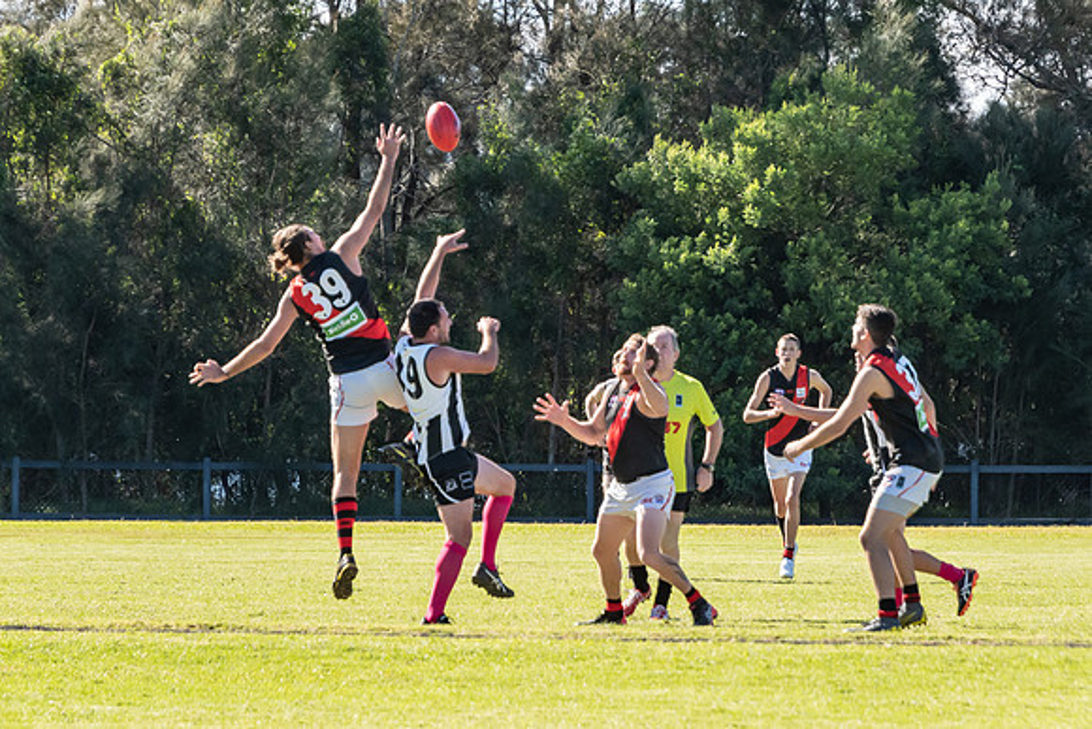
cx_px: 497
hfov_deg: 5.4
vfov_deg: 3.6
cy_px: 246
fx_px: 11623
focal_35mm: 383
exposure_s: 1/1000
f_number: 7.1
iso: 800
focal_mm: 185
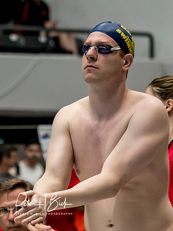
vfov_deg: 3.1
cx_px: 113
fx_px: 4241
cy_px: 92
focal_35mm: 636
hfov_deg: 2.3
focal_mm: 115
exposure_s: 1/400
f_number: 3.5
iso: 2000
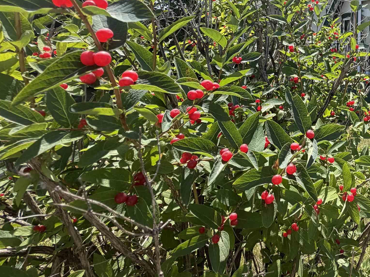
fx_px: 299
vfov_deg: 47.3
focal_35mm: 28
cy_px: 58
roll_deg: -0.9
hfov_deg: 52.3
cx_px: 359
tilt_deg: -1.6
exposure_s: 1/770
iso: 40
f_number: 2.2
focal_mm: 2.22
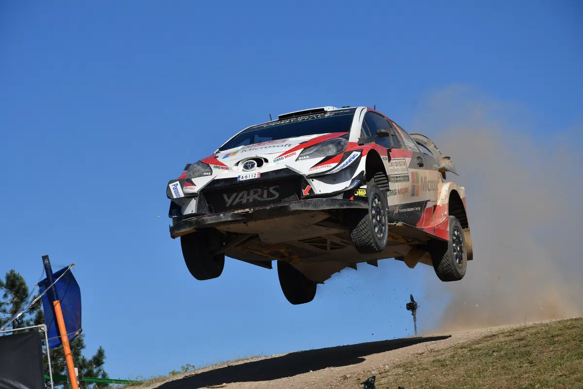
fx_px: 2550
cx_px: 292
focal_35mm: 158
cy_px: 194
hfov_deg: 13.0
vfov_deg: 8.7
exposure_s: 1/2500
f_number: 9
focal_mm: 105
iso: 320
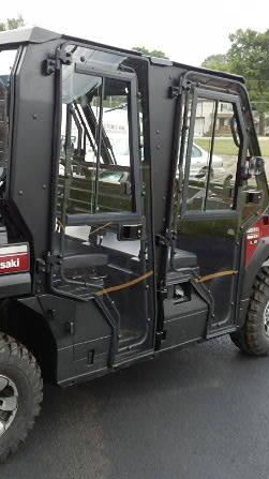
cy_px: 233
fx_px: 495
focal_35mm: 39
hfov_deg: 29.9
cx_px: 69
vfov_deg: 51.6
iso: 125
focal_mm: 4.5
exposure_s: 1/200
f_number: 3.2
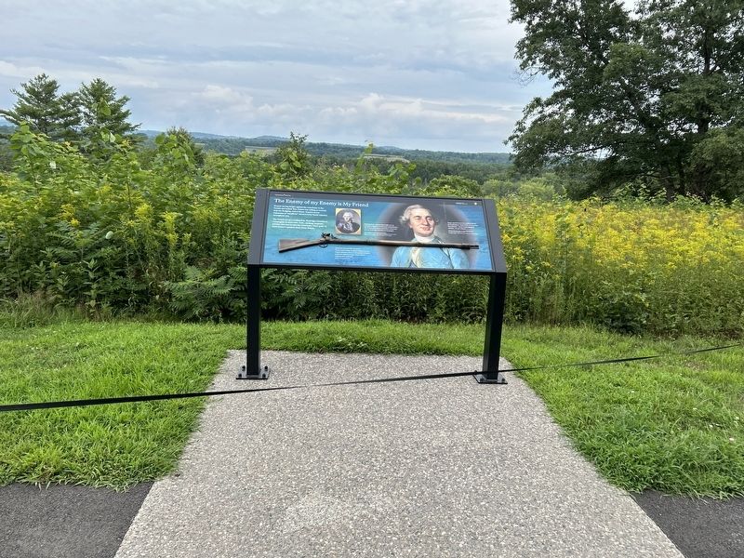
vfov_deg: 53.1
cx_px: 372
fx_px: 559
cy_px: 279
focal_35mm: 26
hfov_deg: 67.3
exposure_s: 1/1344
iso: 50
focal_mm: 5.7
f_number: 1.5
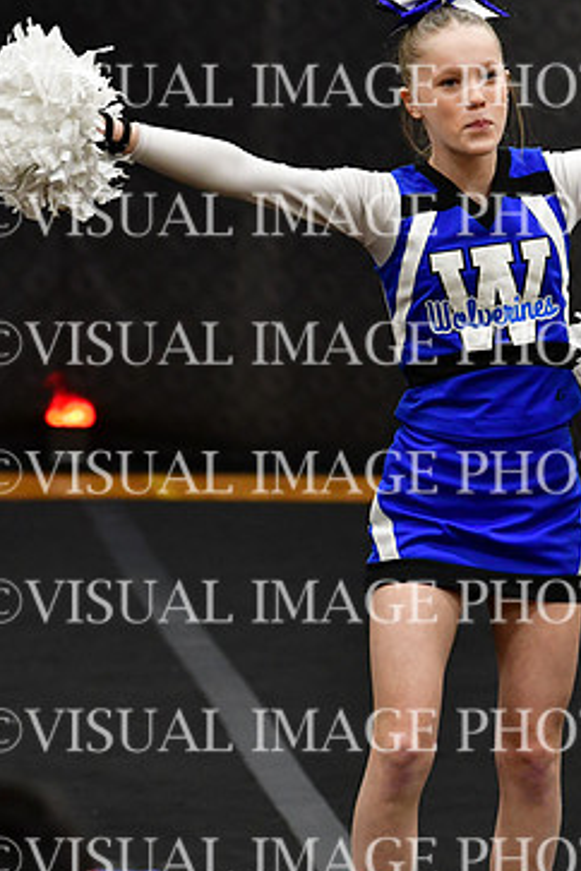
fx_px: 10142
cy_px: 408
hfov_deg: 3.3
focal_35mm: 419
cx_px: 441
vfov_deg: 4.9
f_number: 4
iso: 4000
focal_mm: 175
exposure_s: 1/500
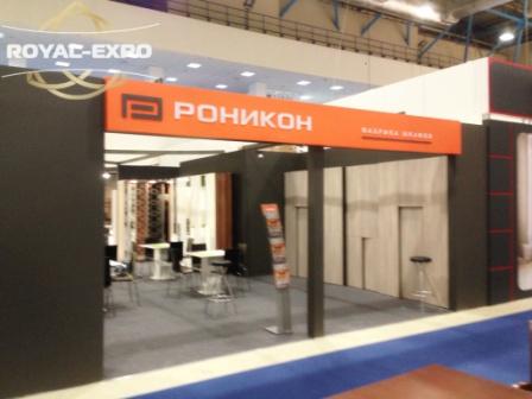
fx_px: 507
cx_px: 266
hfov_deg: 55.4
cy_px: 200
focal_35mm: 33
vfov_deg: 42.9
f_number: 2.4
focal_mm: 4.12
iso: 250
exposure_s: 1/20
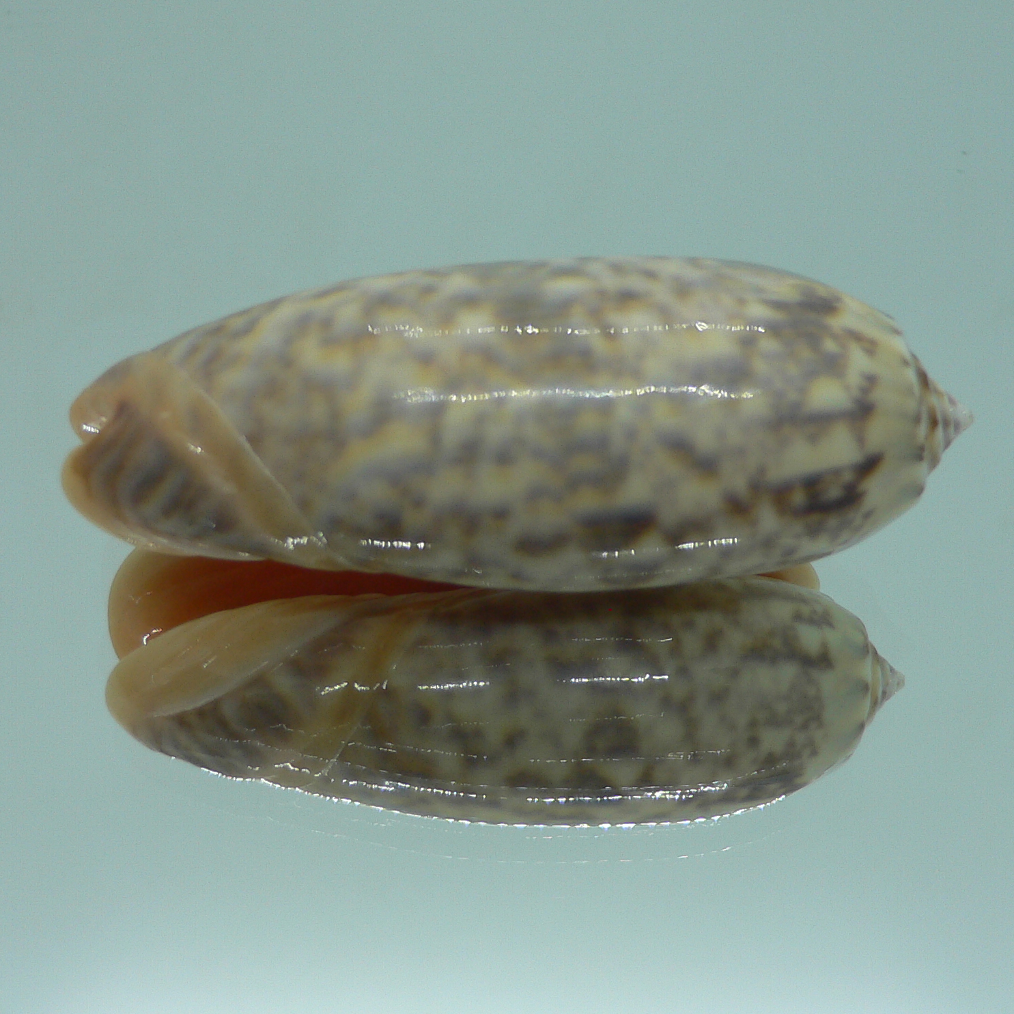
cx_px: 533
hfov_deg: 40.0
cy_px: 508
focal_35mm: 42
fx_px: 1392
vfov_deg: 40.0
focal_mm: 4.6
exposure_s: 1/60
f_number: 2.8
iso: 80
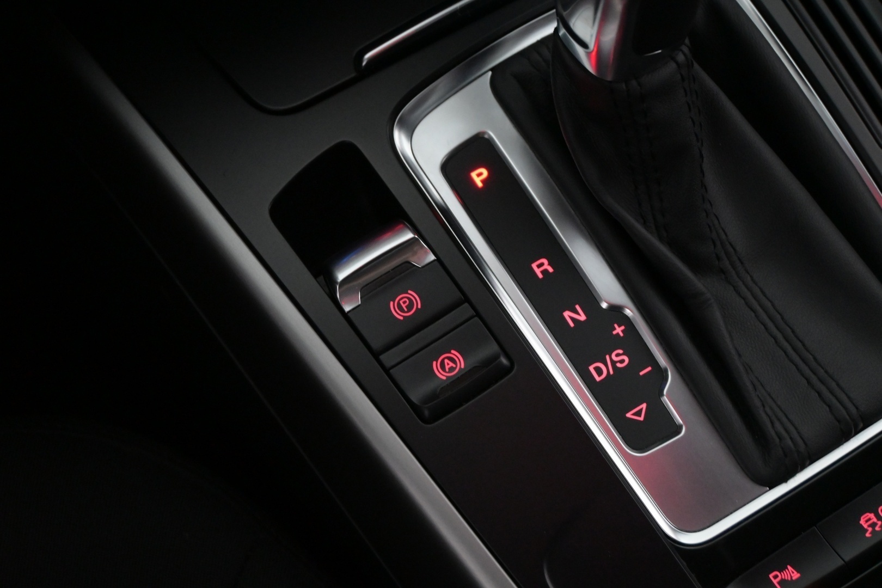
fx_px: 1360
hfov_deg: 35.9
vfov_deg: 24.4
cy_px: 294
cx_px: 441
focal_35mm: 56
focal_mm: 37
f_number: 5.3
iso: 4000
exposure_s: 1/60
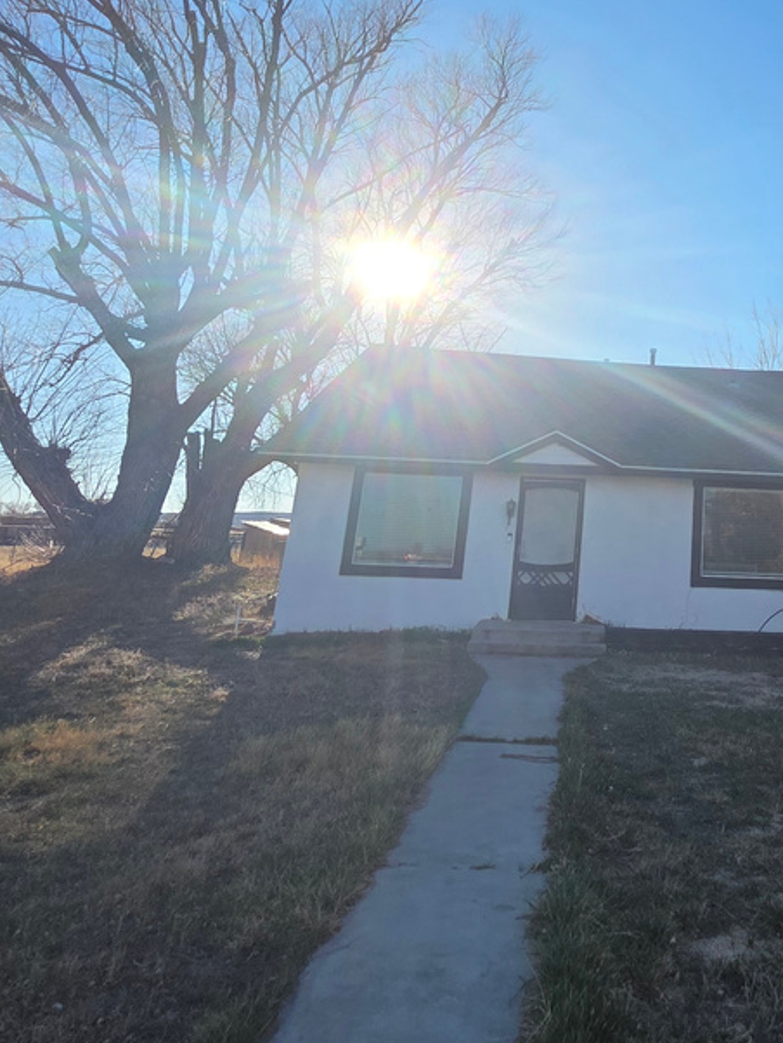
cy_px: 243
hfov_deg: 44.3
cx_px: 691
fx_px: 874
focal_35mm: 29
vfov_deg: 58.0
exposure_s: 1/1946
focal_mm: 2.2
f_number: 1.9
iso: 40
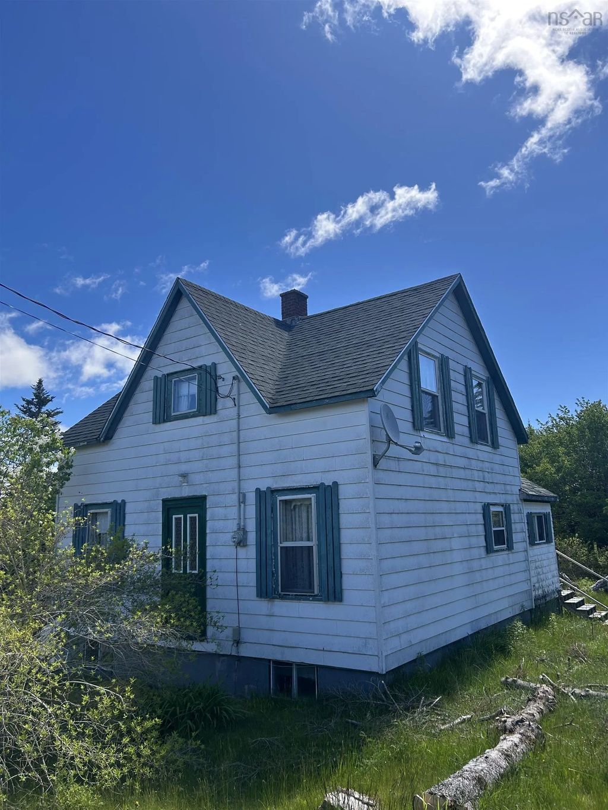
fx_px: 609
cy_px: 405
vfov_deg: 67.3
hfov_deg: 53.1
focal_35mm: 26
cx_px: 304
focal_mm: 5.7
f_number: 1.5
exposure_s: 1/3165
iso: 50
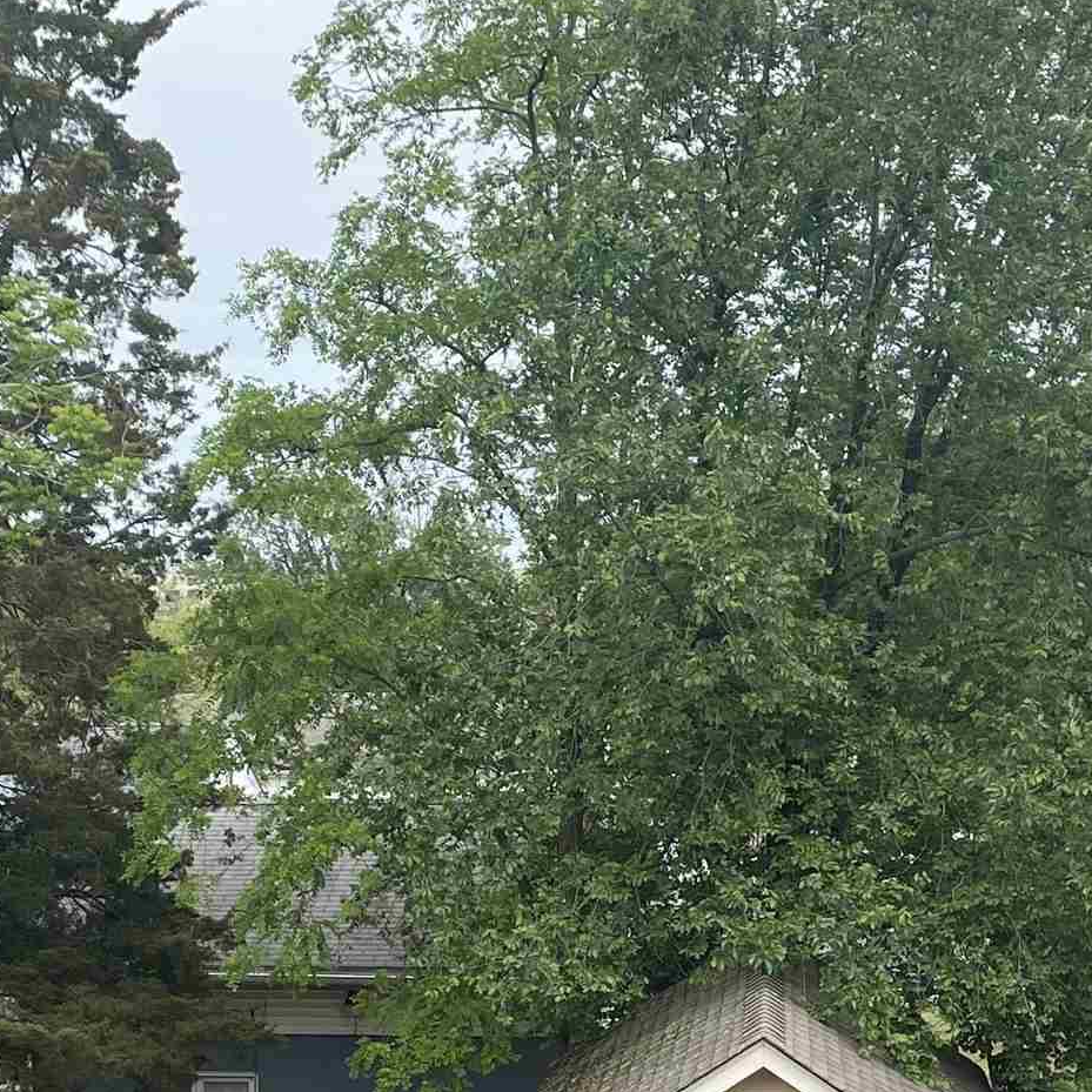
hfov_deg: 22.8
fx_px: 2712
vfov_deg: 21.9
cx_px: 575
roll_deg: +0.7
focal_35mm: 76
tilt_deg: -11.1
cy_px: 1097
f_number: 1.6
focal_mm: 4.2
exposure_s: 1/1159
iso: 50
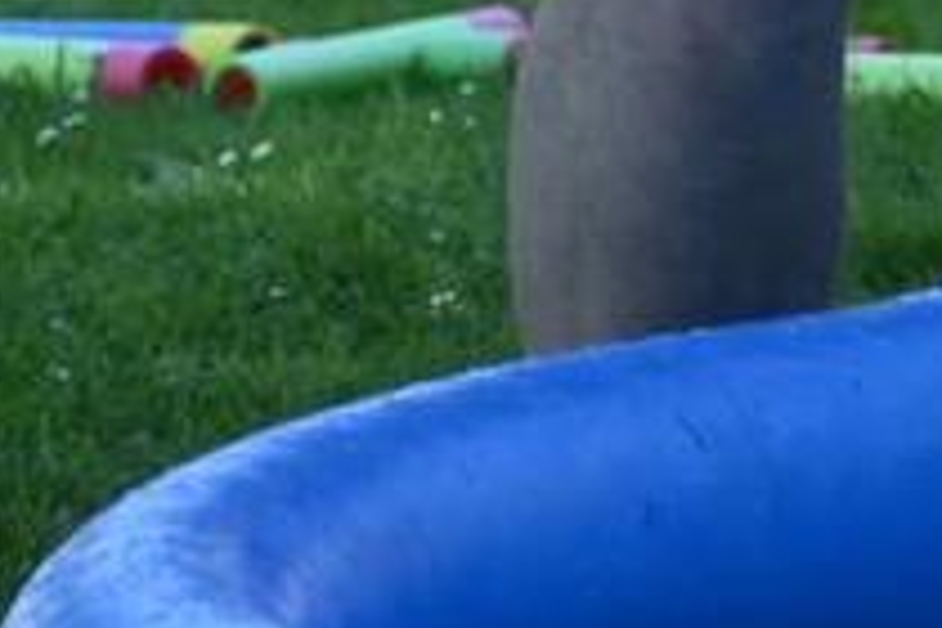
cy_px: -648
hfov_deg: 3.6
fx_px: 14966
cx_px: 1507
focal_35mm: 572
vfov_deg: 2.4
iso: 200
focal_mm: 81
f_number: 5.6
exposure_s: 1/250
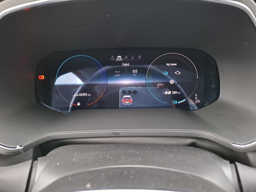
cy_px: 96
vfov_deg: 58.9
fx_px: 170
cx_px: 128
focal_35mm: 23
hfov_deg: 73.9
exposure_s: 1/50
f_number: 1.8
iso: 200
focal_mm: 5.54
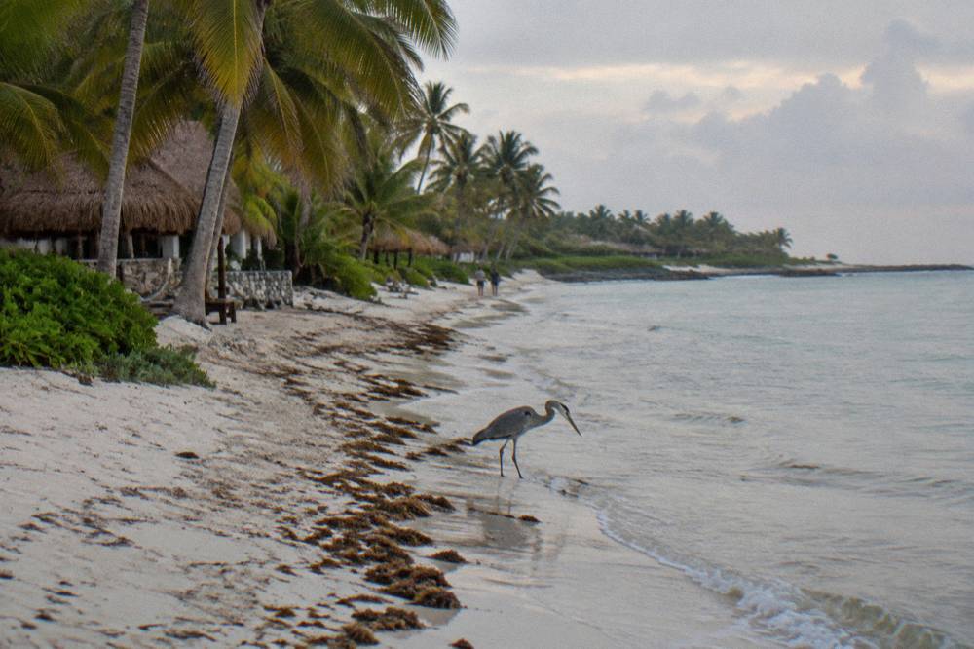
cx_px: 487
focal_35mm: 37
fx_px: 1001
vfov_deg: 35.9
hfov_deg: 51.9
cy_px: 324
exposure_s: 1/1250
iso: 320
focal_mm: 37
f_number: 5.6
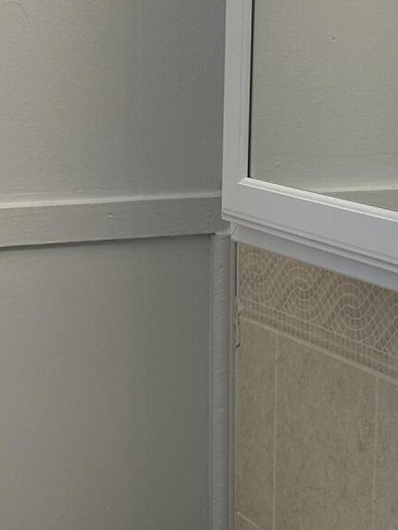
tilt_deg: -10.7
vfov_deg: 23.3
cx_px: 146
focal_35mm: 84
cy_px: 295
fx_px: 1286
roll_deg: -1.0
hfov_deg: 17.6
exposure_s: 1/120
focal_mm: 6.86
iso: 200
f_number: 1.78
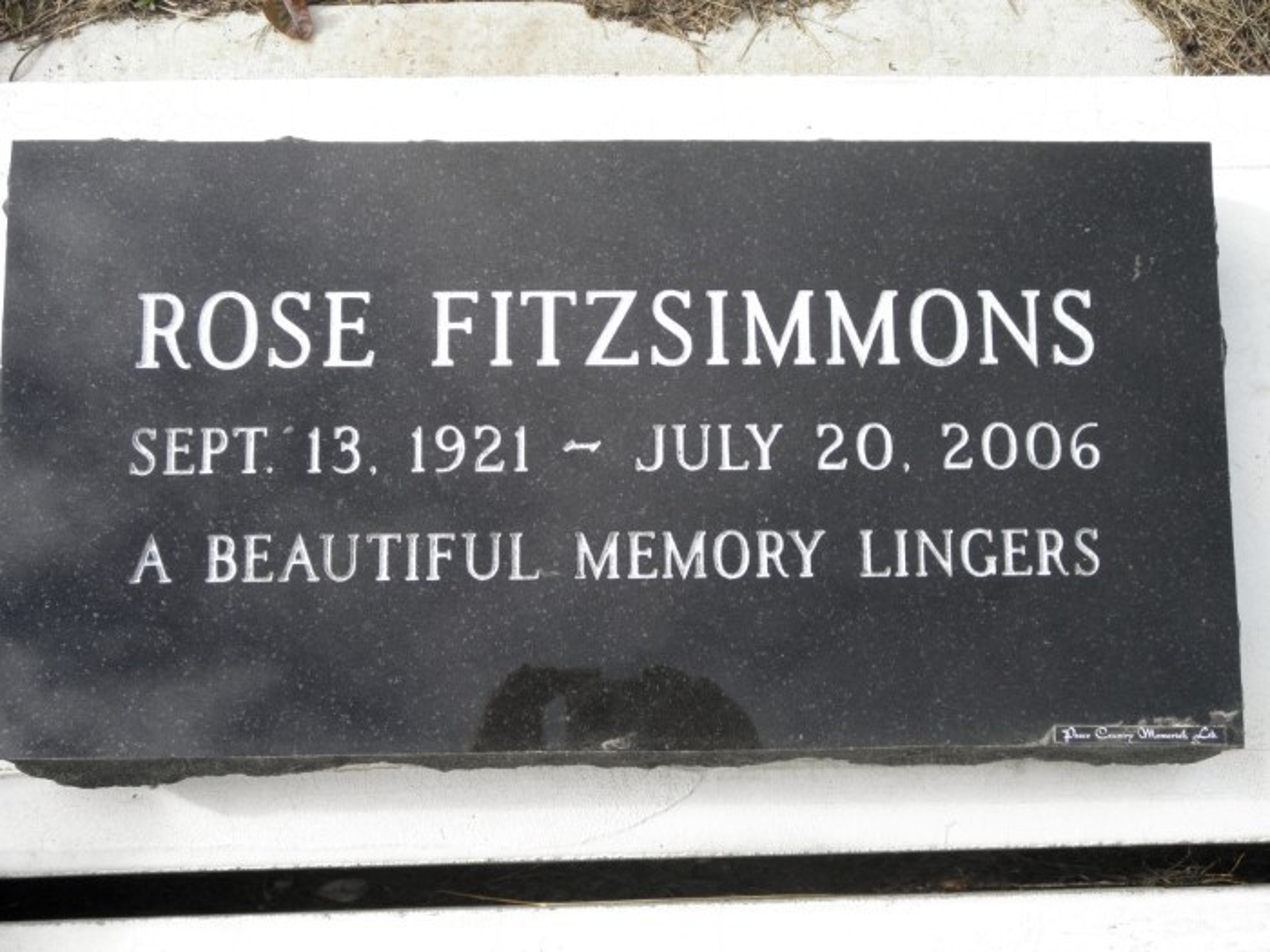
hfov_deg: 42.9
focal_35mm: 44
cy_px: 476
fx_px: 1614
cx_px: 635
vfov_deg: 32.9
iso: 64
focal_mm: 7.9
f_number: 3.4
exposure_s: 1/320
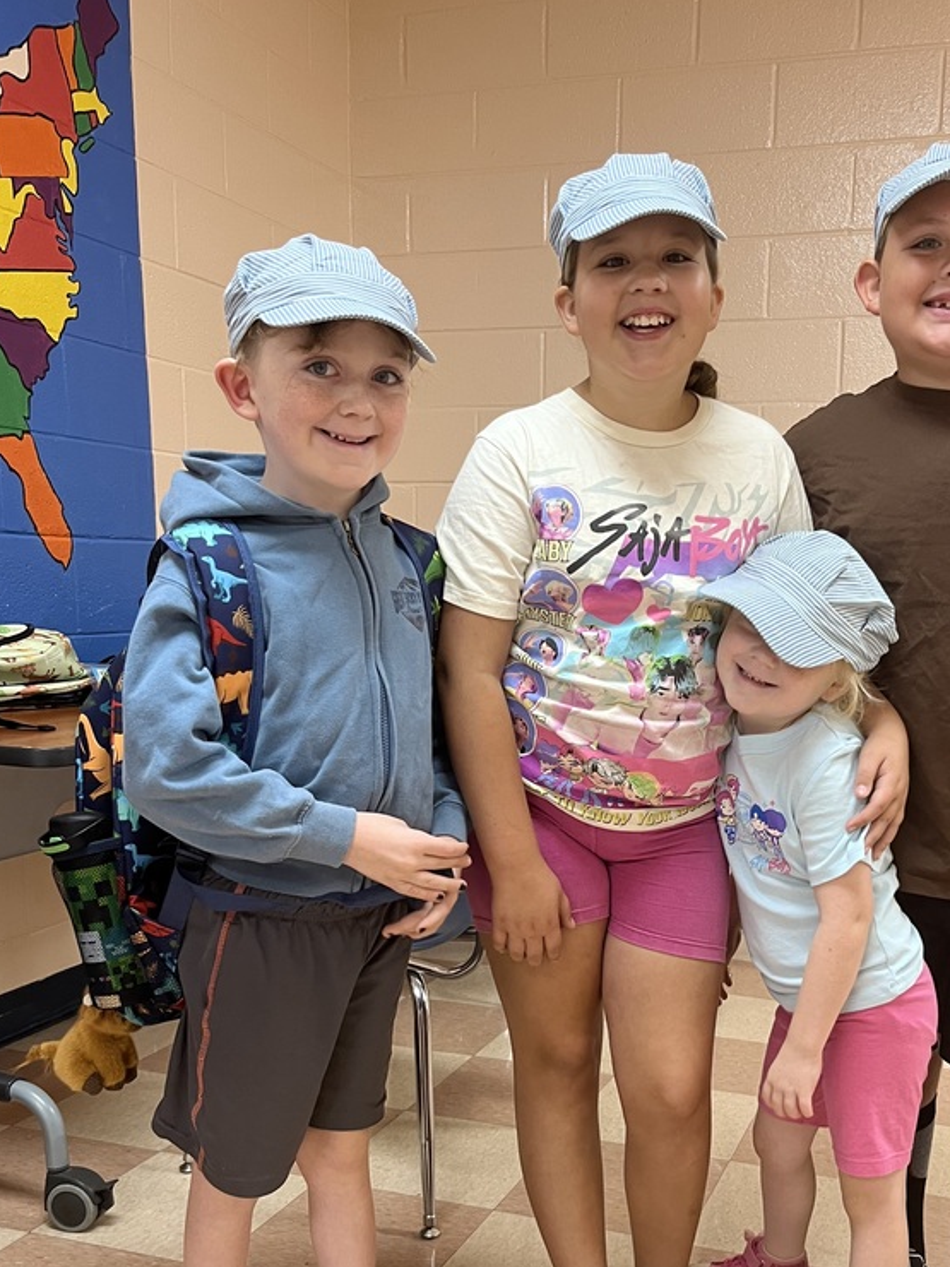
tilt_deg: -11.5
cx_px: 621
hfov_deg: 39.3
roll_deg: -1.1
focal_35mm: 36
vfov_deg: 50.5
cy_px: 841
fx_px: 1317
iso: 80
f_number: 1.6
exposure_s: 1/60
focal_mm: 5.1
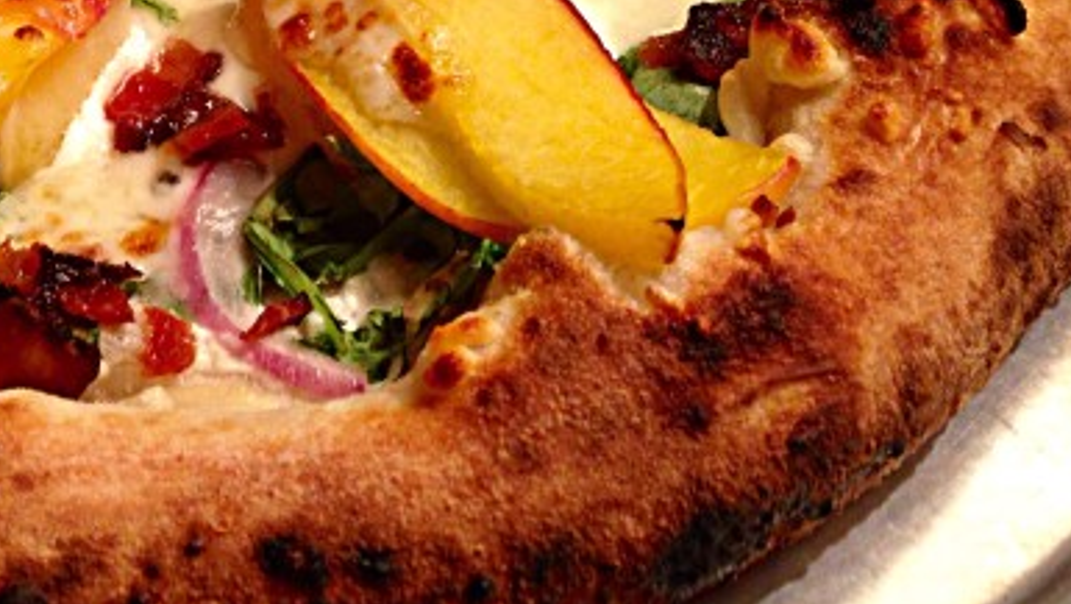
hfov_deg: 29.2
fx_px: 1989
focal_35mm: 70
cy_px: -78
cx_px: 156
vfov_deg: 16.7
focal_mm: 4.12
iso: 64
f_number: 2.4
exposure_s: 1/20
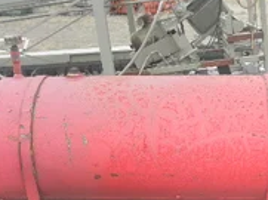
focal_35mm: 62
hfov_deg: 31.1
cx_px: 169
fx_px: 479
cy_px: 164
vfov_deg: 23.2
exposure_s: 1/200
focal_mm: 5
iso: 64
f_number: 3
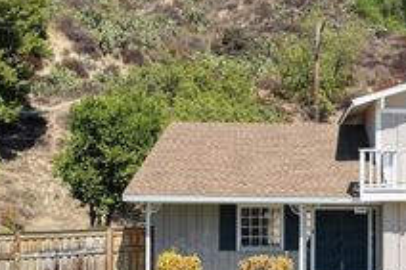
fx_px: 744
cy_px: 185
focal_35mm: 66
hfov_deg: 29.1
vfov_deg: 20.5
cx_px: 377
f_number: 2.8
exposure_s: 1/1250
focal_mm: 14.45
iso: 200
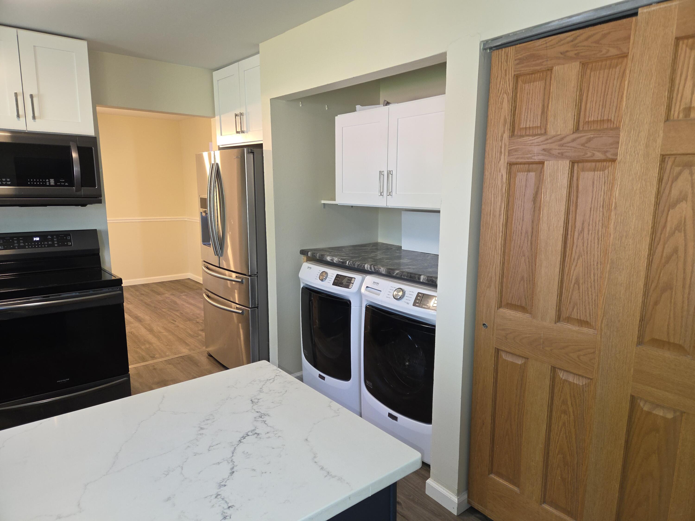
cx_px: 348
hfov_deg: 73.9
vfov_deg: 58.9
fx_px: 462
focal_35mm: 23
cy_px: 260
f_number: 1.8
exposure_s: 1/40
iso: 125
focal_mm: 5.4
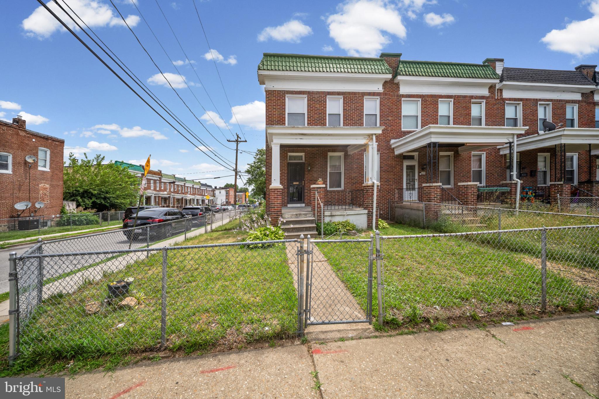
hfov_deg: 112.6
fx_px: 200
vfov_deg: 90.0
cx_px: 300
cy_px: 200
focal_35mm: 12
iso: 50
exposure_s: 1/125
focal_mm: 12
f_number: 9
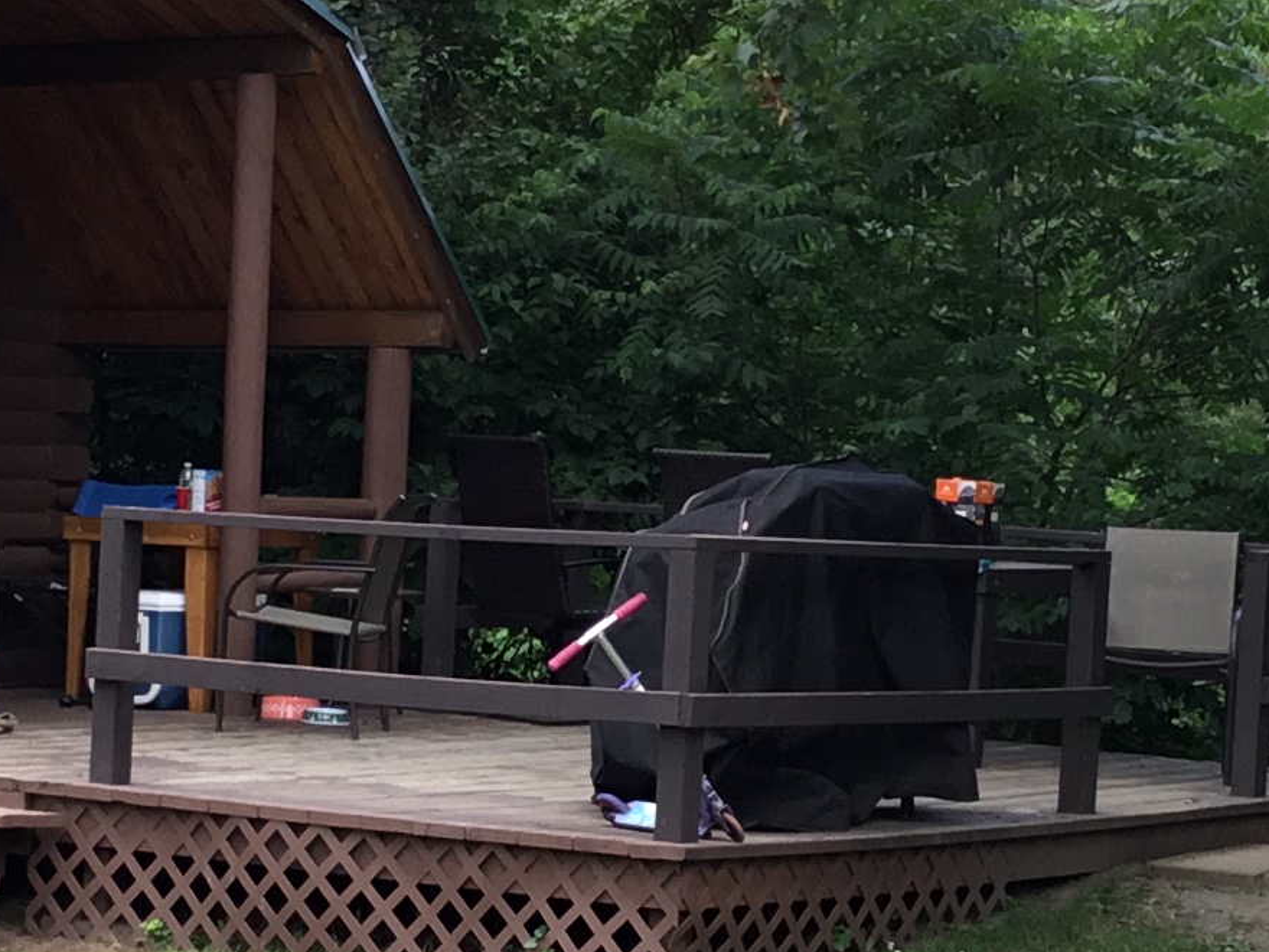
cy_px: 506
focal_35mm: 115
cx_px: 489
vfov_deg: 12.9
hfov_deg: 17.1
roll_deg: -2.5
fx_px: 4216
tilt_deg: -1.7
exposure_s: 1/131
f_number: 2.4
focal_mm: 3.3
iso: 25
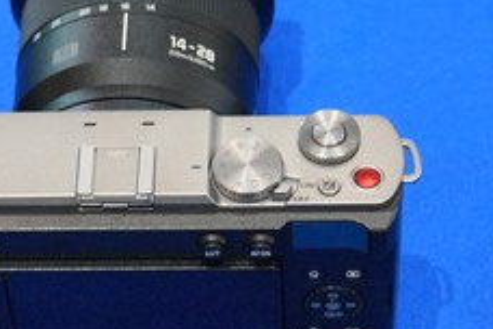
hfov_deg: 14.2
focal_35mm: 144
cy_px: 366
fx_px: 1972
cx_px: 197
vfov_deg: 9.4
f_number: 4.5
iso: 2000
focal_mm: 28
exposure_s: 1/80
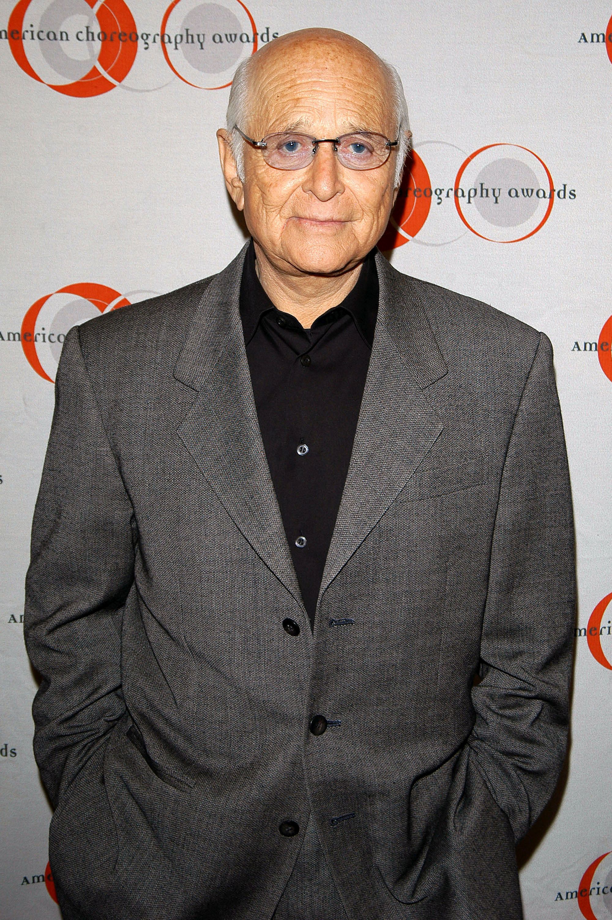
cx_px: 306
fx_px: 1341
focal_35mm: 52
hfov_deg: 25.7
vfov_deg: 37.9
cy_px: 460
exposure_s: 1/125
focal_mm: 35
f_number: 5.6
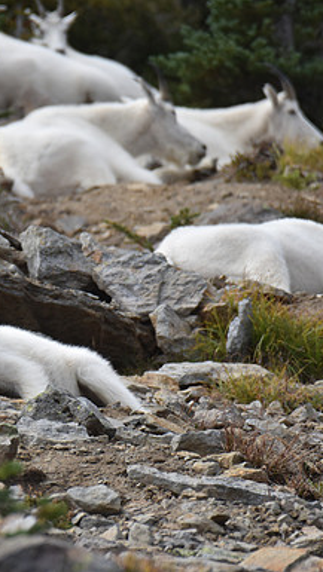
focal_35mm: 1421
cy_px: 286
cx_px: -16
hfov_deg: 0.9
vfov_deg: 1.5
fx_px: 21603
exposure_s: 1/640
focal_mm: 600
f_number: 6.3
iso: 200
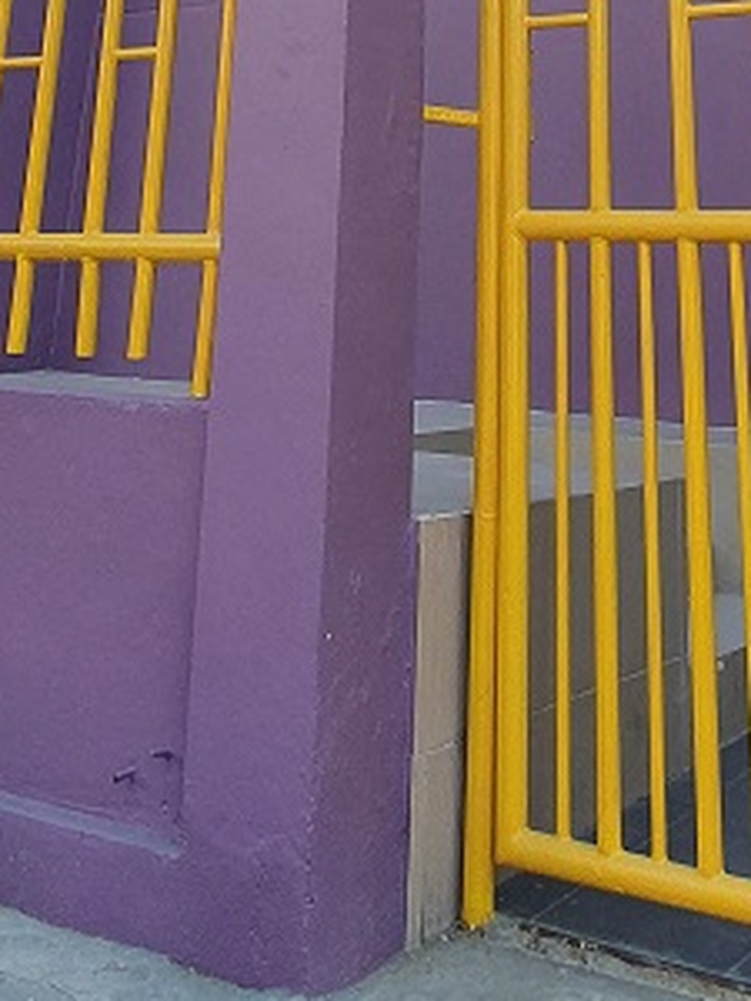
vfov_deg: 29.4
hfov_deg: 29.0
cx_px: 444
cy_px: -354
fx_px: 1446
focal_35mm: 50
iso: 50
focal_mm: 1.8
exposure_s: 1/423
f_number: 2.2
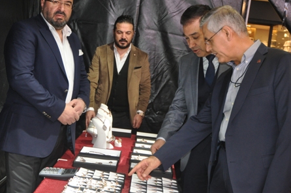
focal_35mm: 67
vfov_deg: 20.3
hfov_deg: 30.2
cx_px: 136
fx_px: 539
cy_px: 88
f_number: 4
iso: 800
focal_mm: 31
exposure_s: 1/60
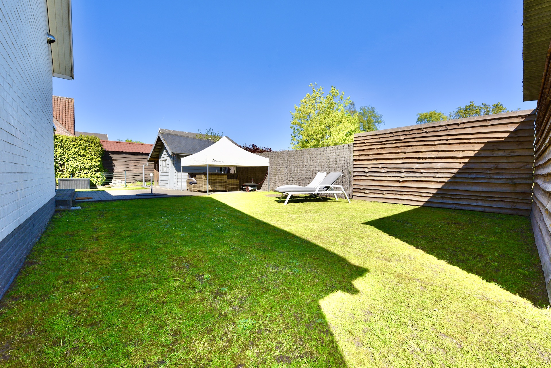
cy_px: 184
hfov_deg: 104.2
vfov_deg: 81.3
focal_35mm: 14
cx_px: 276
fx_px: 214
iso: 200
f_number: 11
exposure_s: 1/200
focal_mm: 14
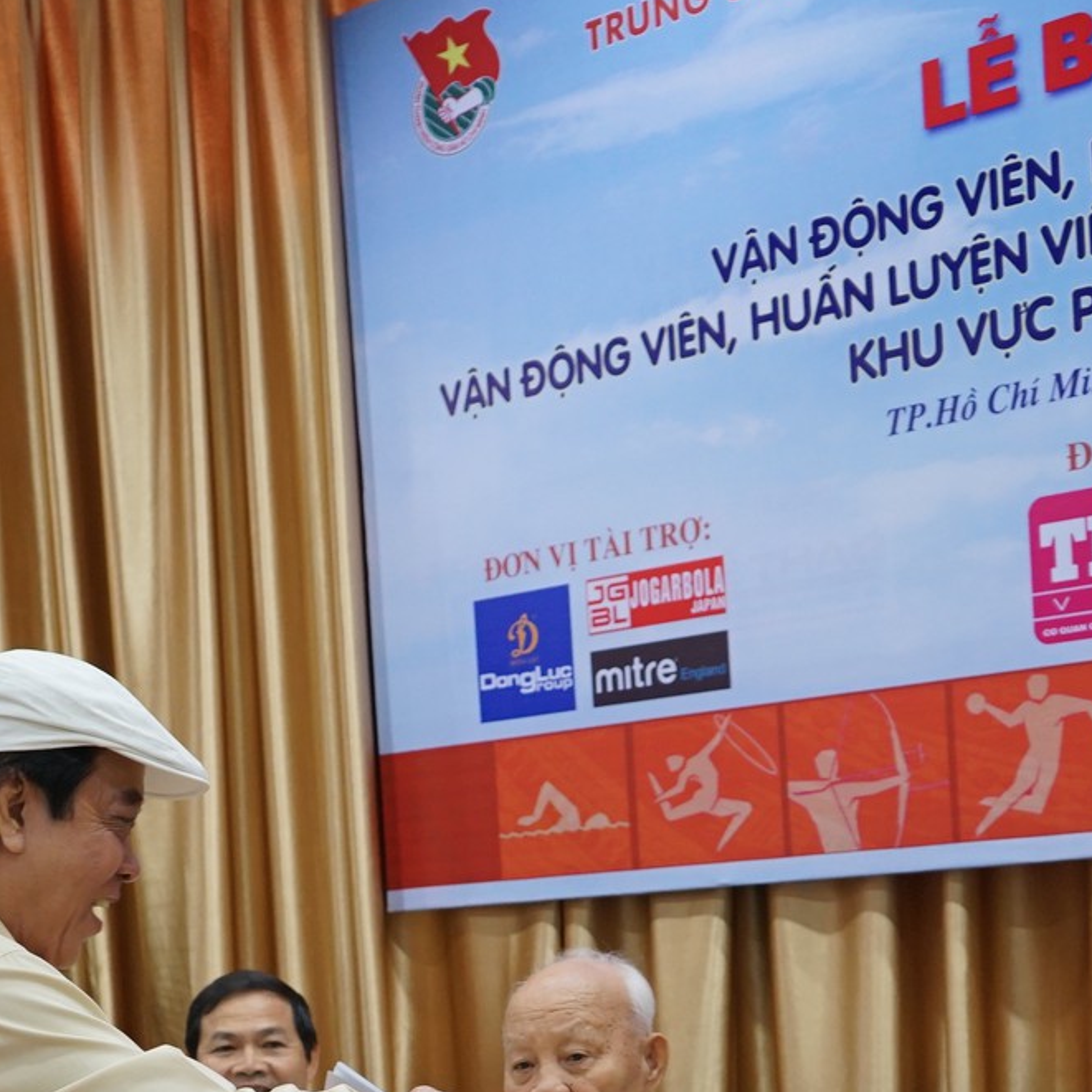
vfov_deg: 23.0
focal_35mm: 72
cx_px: 223
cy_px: 1086
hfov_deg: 23.6
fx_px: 2570
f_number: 4
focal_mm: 28
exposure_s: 1/60
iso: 800
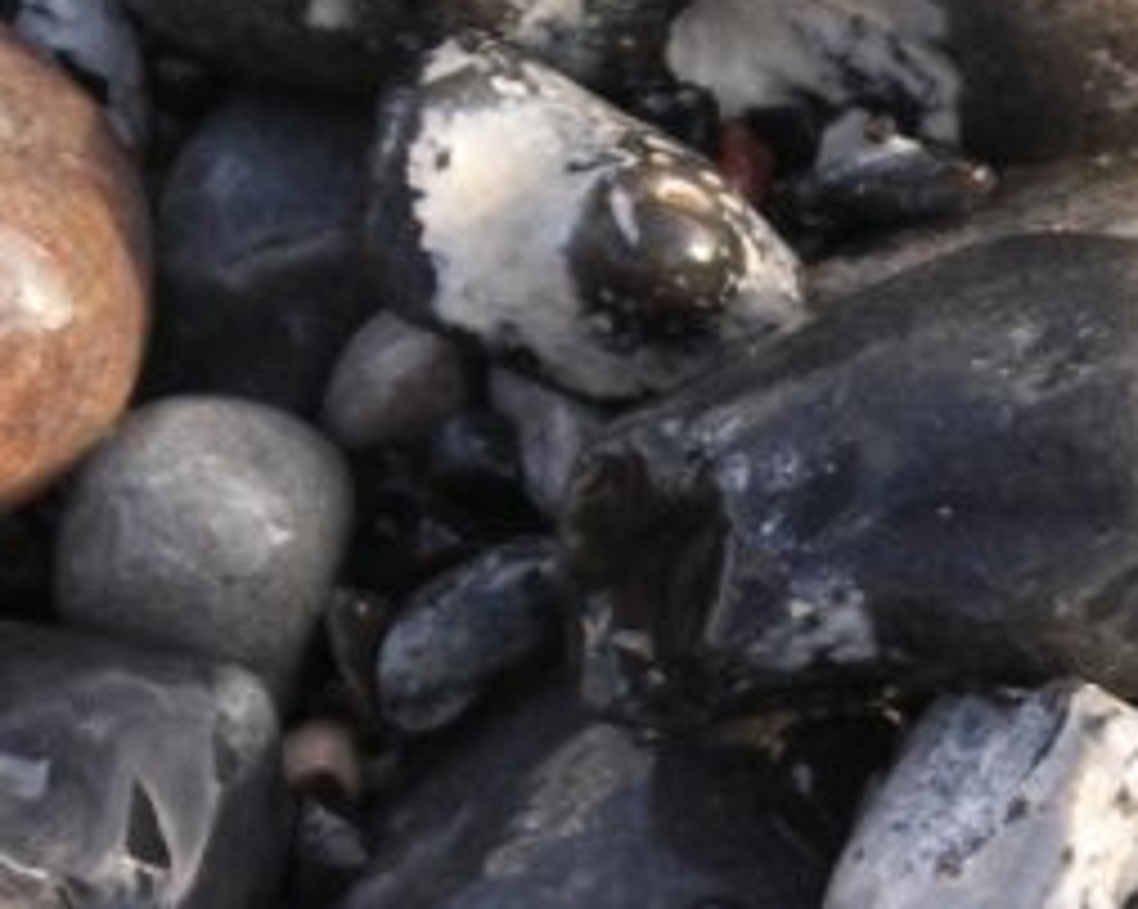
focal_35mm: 498
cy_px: 1197
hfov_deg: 3.9
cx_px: 1439
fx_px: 16760
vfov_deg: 3.1
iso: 80
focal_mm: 32.6
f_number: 3.2
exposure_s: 1/200
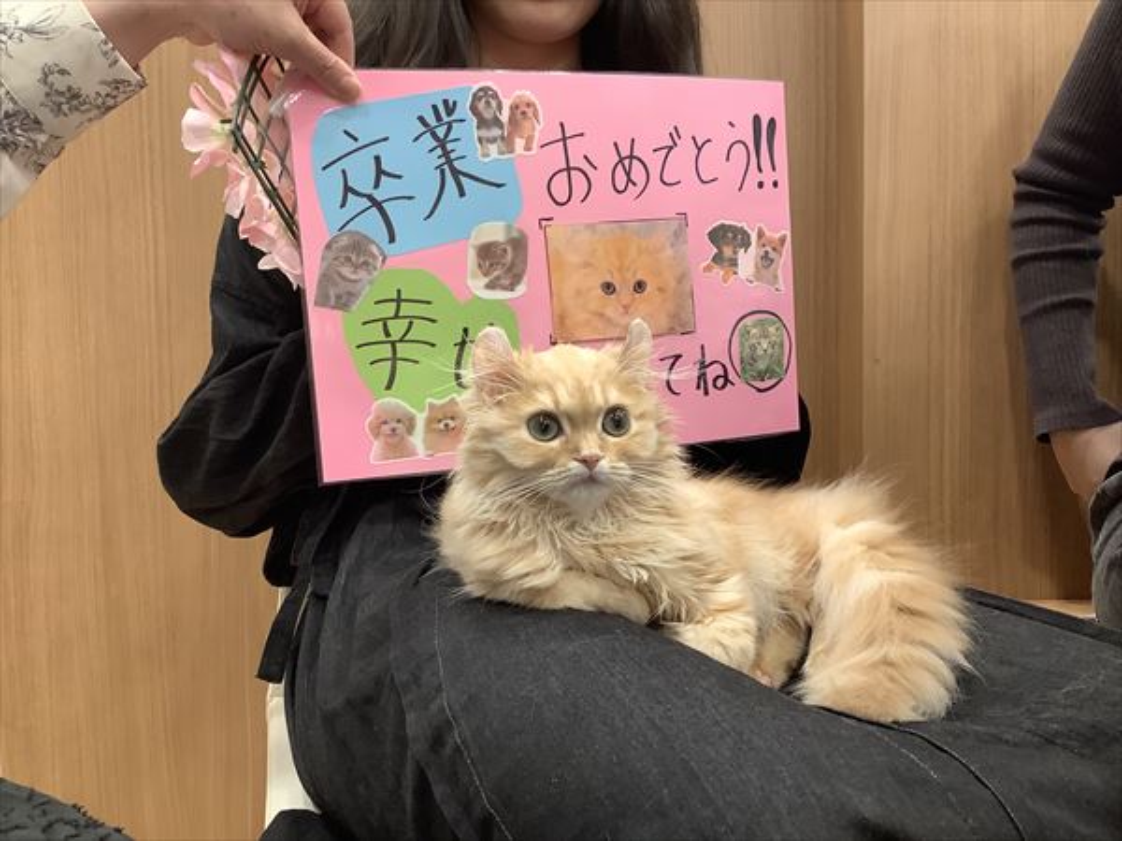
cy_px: 420
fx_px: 1005
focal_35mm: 31
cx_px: 561
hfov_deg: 58.4
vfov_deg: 45.4
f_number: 2.4
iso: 125
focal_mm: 3.3
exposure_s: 1/50
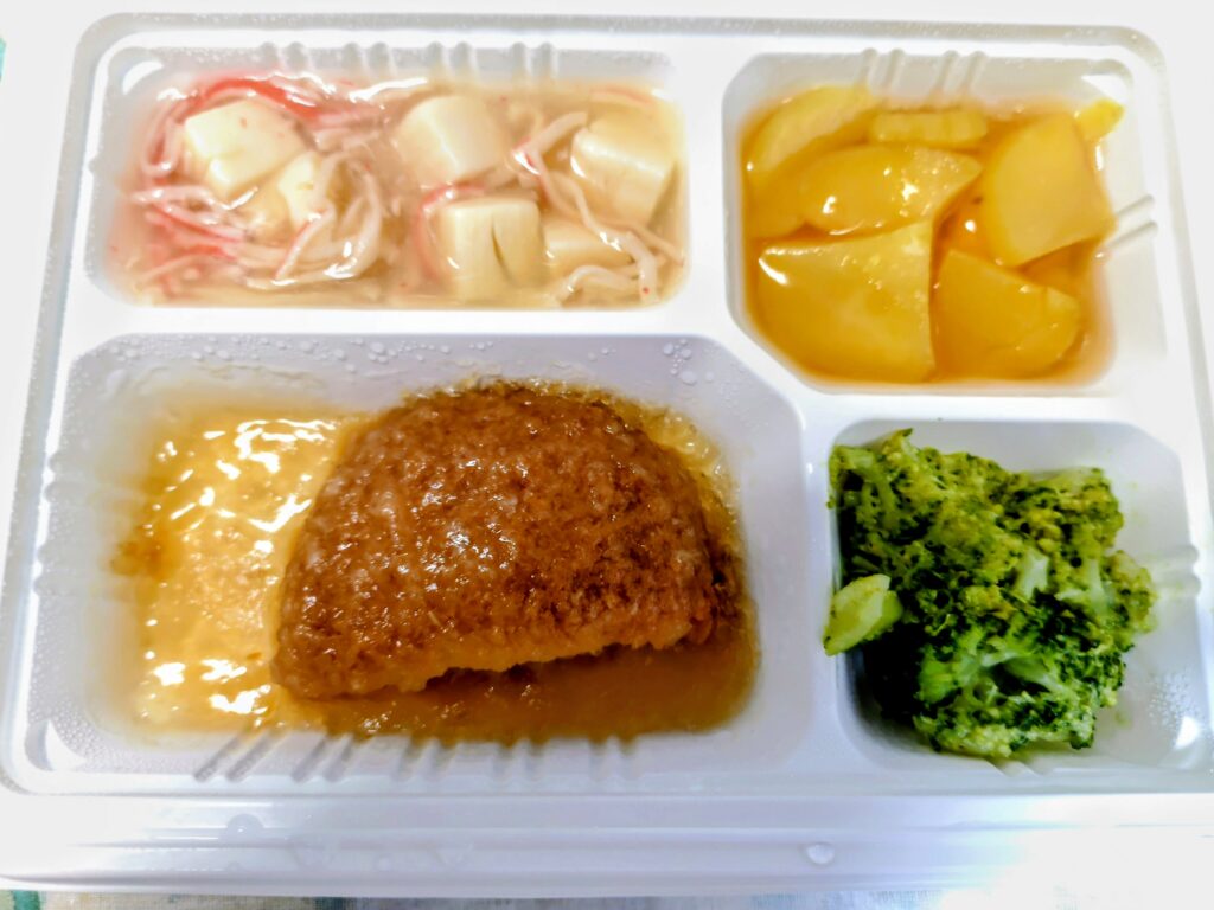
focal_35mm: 23
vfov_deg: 58.9
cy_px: 455
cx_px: 607
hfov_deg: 73.9
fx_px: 807
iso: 860
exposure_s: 1/50
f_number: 1.9
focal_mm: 5.6
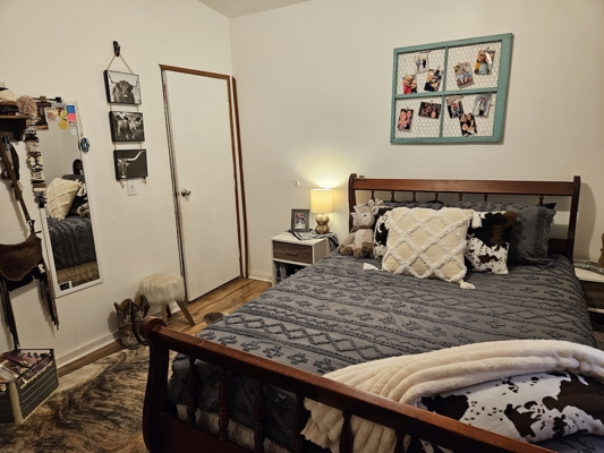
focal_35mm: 23
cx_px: 302
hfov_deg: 73.9
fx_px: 401
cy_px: 226
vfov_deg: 58.9
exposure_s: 1/120
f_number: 1.8
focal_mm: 5.4
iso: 400
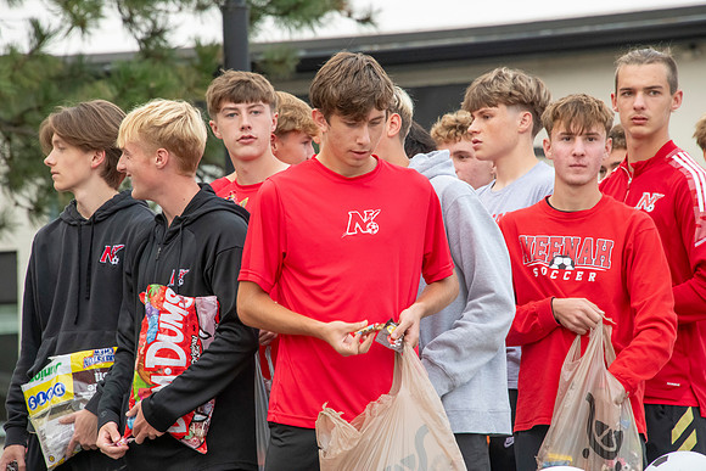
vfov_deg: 4.6
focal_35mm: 300
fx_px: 5884
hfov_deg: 6.9
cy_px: 236
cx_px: 353
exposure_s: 1/250
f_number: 11
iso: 3200
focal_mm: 300
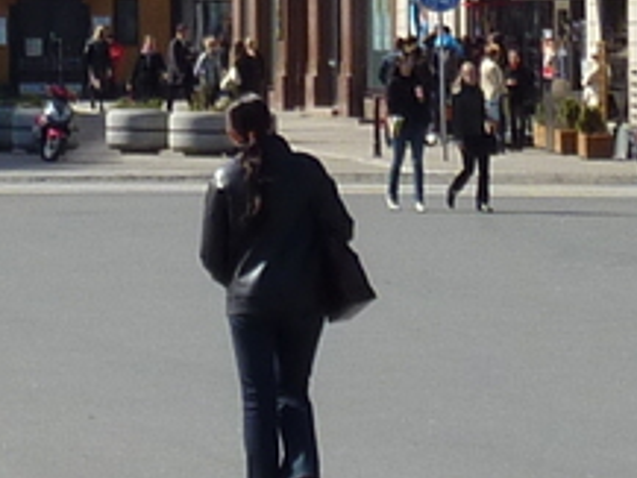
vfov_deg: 3.9
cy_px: -440
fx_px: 7052
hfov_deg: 5.1
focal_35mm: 383
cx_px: -282
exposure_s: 1/500
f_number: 4.5
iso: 80
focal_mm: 8.5
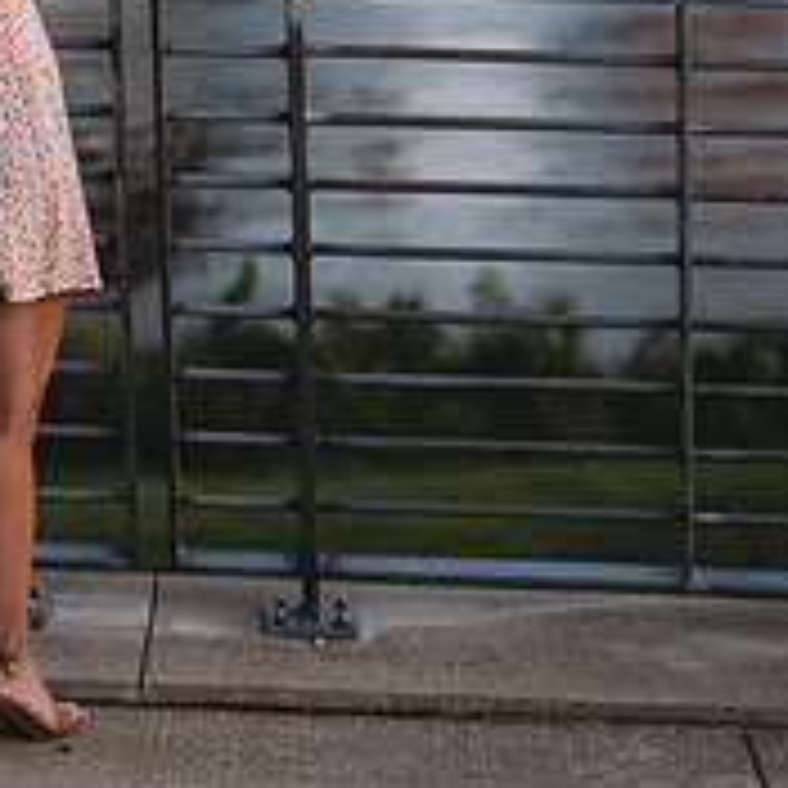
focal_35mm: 109
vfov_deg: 15.5
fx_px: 2807
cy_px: -126
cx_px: 126
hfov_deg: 15.8
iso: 125
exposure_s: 1/320
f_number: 1.8
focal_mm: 50
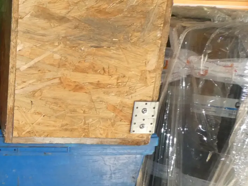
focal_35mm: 64
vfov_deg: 22.5
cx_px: -65
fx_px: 459
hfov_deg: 26.2
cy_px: 157
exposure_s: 1/60
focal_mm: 4.3
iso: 400
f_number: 3.3
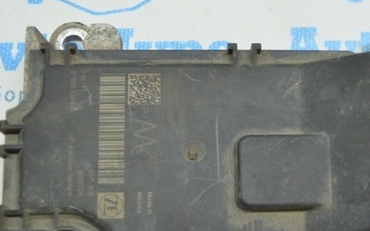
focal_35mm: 69
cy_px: 143
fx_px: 696
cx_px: 244
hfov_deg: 29.6
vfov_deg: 18.8
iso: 400
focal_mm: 20
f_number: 3.8
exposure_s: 1/60
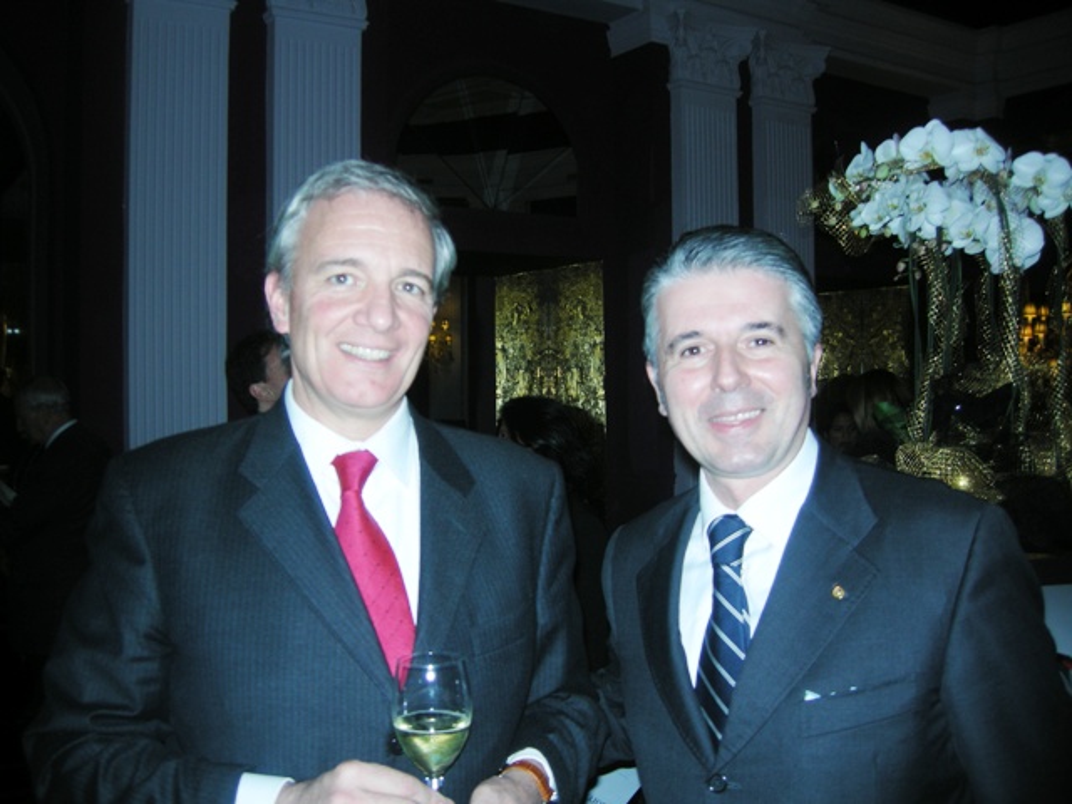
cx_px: 536
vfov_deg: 39.7
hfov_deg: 51.4
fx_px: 1115
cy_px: 402
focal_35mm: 36
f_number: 2.7
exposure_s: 1/60
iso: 64
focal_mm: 7.5
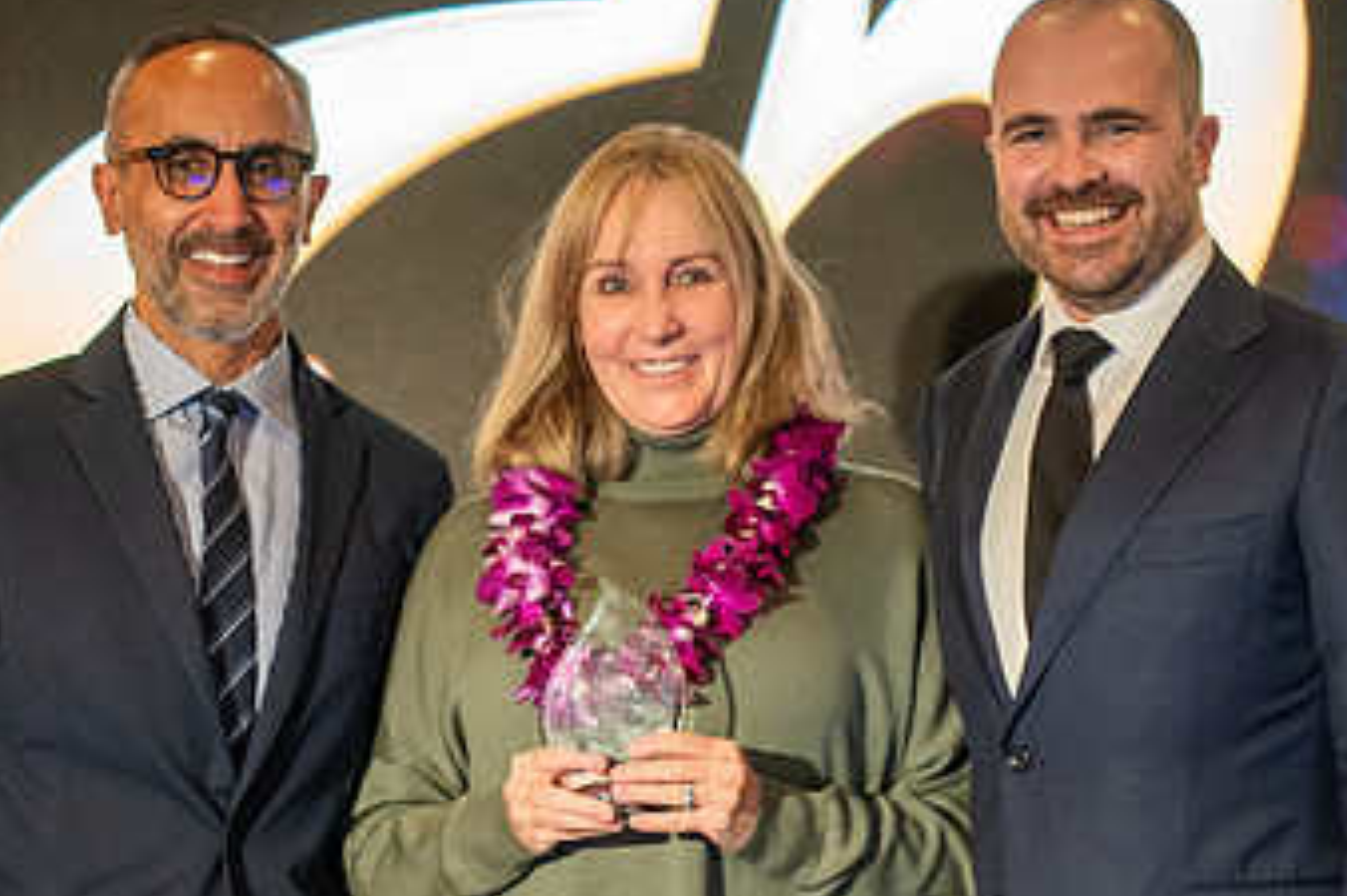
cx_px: 701
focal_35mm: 266
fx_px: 9948
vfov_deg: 5.2
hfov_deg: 7.7
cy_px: 295
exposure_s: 1/250
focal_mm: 155
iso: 3200
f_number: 2.8
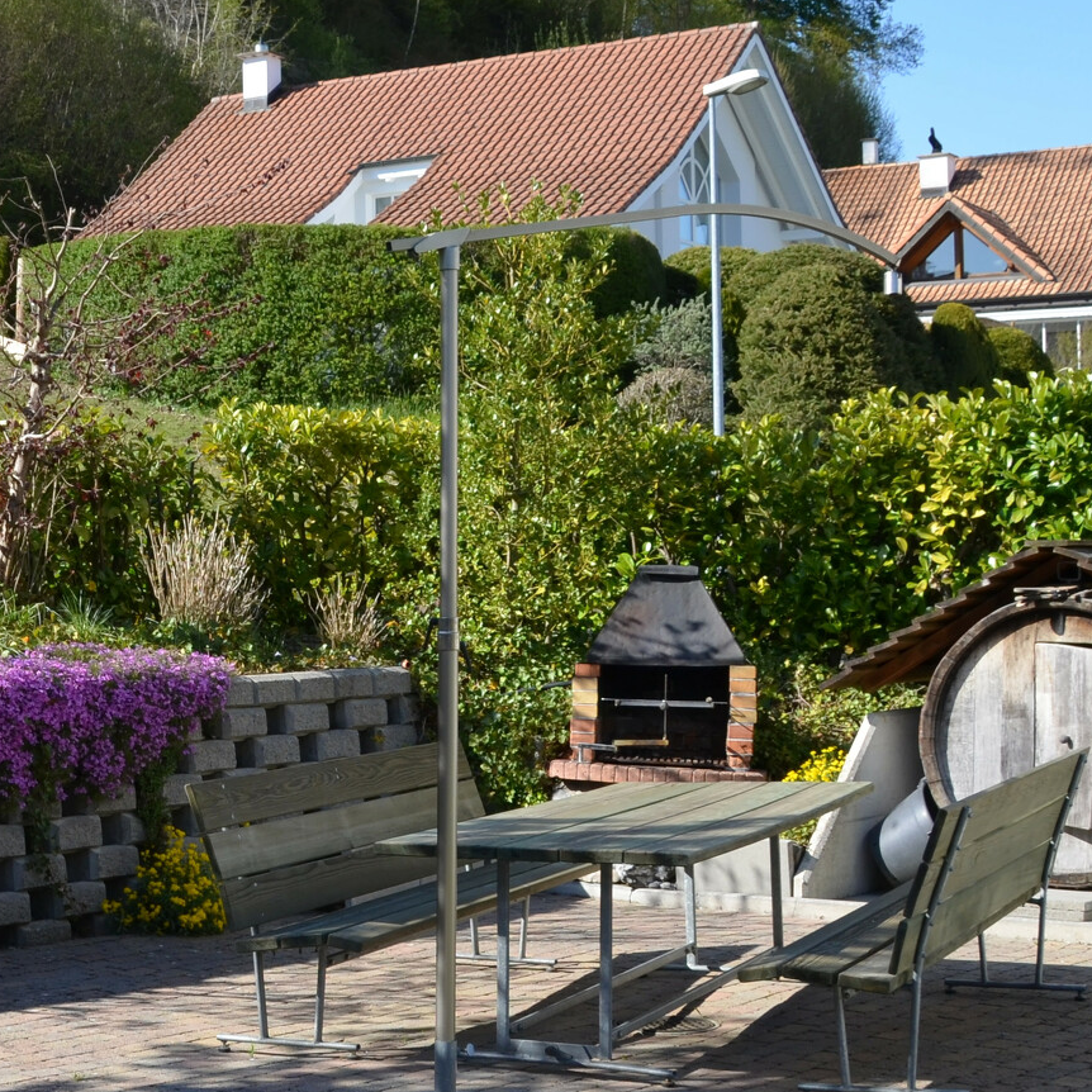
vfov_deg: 25.4
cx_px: -27
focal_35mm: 68
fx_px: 2427
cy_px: 543
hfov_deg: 24.1
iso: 200
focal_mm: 18
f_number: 9
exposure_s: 1/320
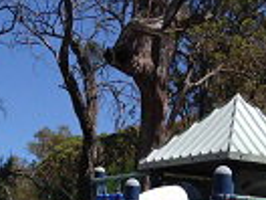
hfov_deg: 19.4
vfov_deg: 14.1
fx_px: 768
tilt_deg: -1.4
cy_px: 271
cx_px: 48
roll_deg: -0.4
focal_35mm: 100
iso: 50
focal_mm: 4.12
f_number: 2.4
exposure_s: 1/2169
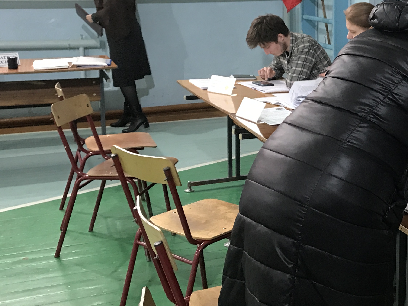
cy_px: 92
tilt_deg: -8.7
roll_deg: -1.3
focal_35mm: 59
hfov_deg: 30.7
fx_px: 695
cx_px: 393
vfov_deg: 24.6
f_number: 1.8
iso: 50
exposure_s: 1/17
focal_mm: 3.99
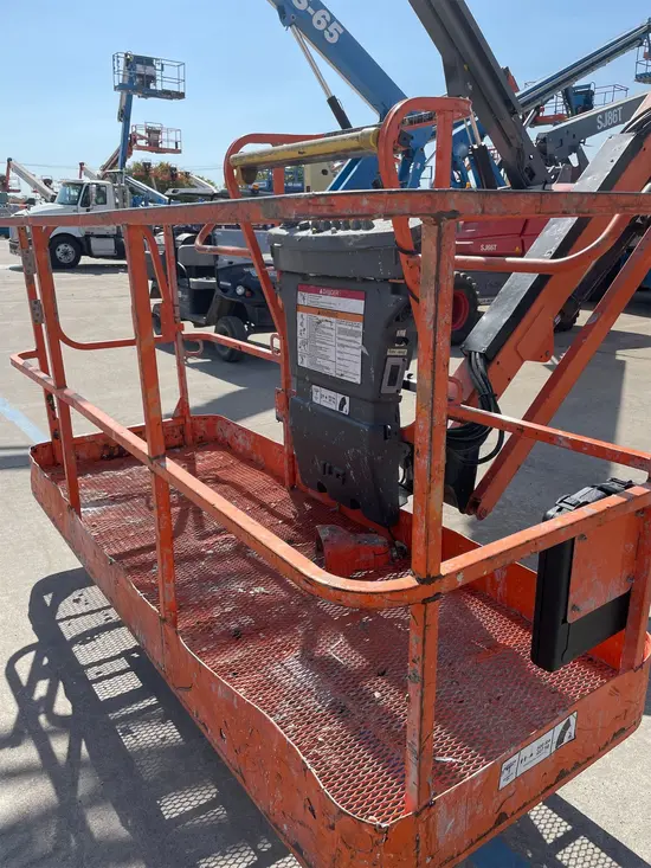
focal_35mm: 26
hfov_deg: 53.1
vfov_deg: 67.3
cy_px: 434
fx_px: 652
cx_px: 326
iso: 50
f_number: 1.6
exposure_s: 1/3205
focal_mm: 4.2
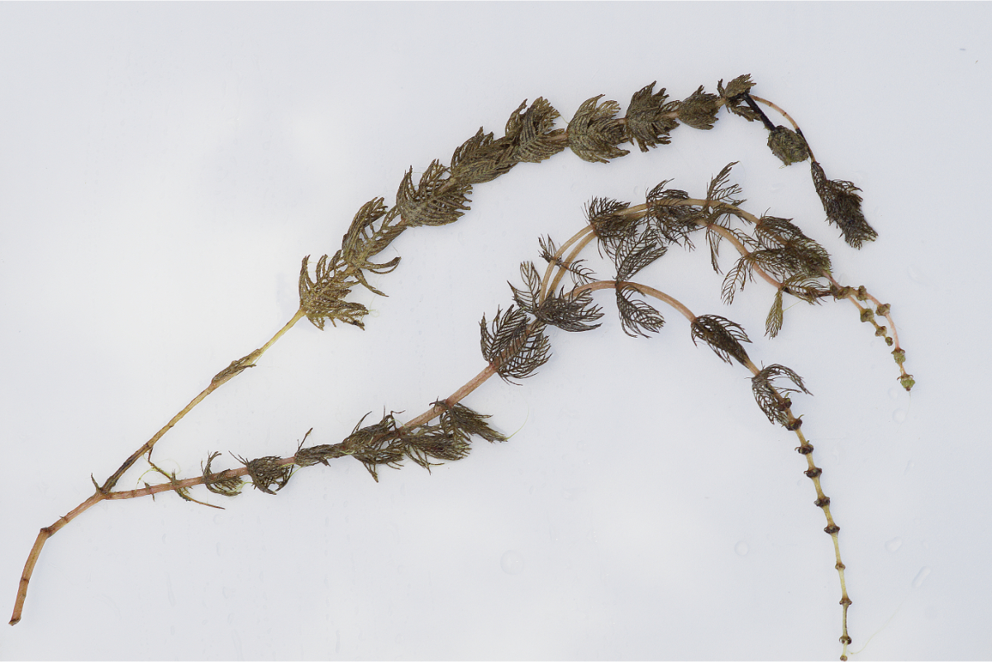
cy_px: 331
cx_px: 496
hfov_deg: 13.7
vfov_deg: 9.1
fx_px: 4133
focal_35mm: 150
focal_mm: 100
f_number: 9
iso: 200
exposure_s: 1/160
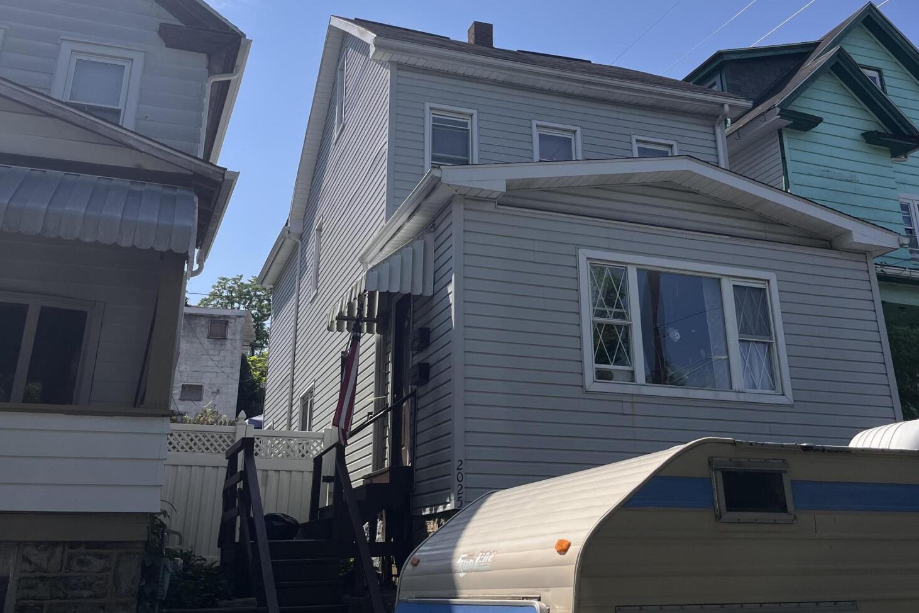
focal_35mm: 37
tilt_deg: +23.8
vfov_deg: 35.0
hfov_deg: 51.9
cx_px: 461
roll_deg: +0.5
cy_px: 138
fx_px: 944
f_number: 1.6
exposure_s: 1/6897
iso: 50
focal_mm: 5.1
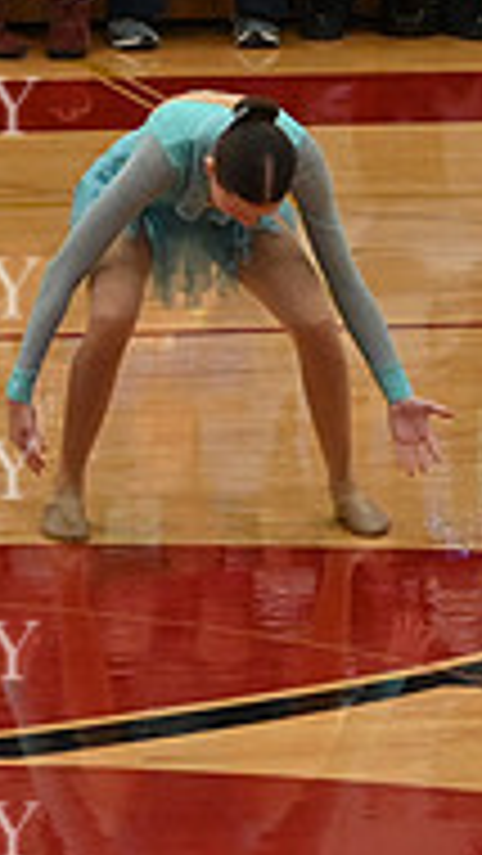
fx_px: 10284
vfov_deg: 4.8
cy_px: 16
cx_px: -613
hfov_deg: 2.7
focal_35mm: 453
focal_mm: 95
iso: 5000
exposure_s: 1/400
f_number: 4
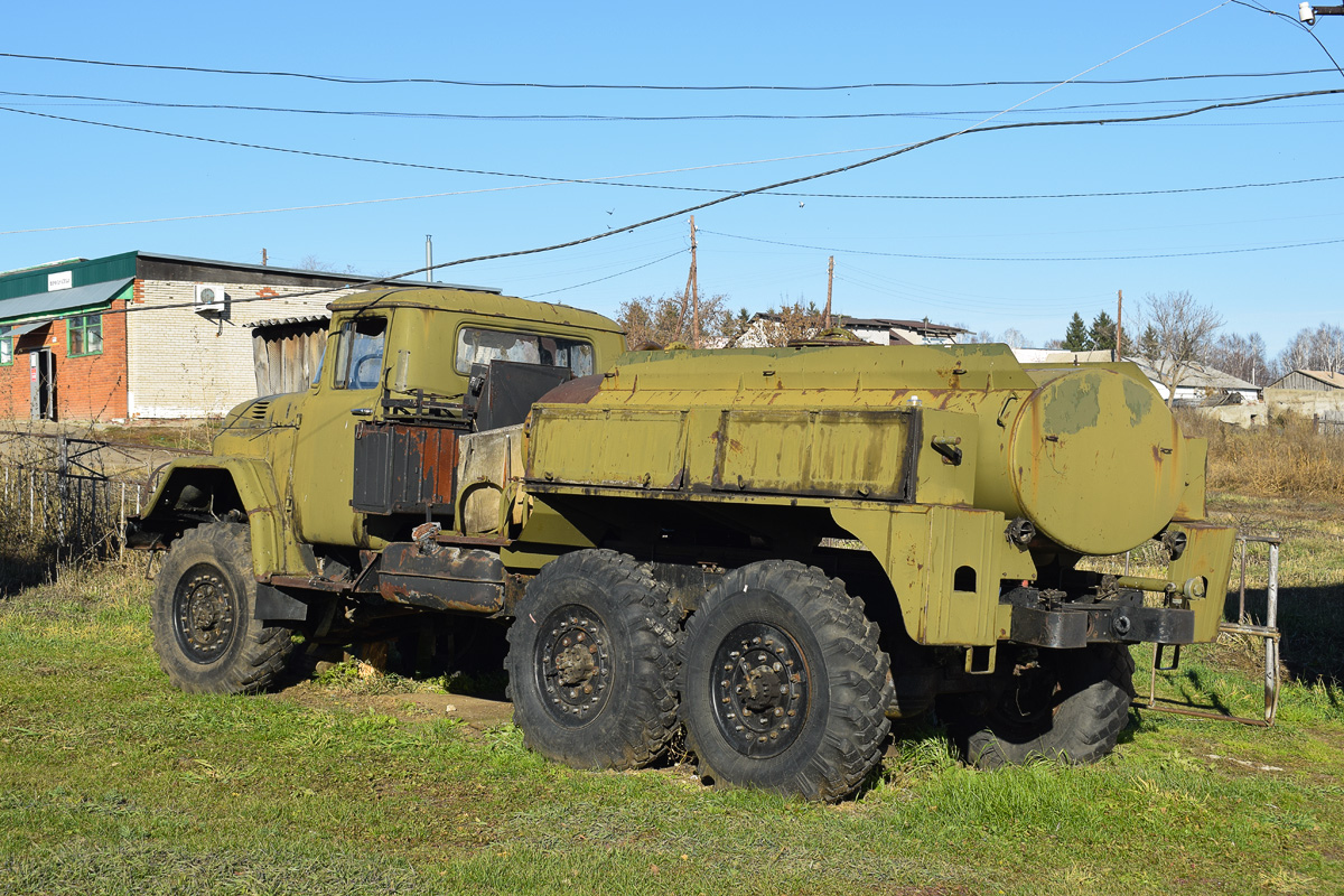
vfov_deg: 25.8
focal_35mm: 52
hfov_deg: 37.9
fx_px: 1960
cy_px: 448
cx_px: 672
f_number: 9
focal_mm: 35
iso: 200
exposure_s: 1/320
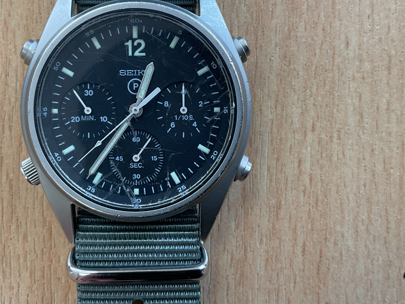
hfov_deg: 40.9
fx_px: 538
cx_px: 150
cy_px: 115
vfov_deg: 31.4
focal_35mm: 46
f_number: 1.8
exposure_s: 1/120
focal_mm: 3
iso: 25
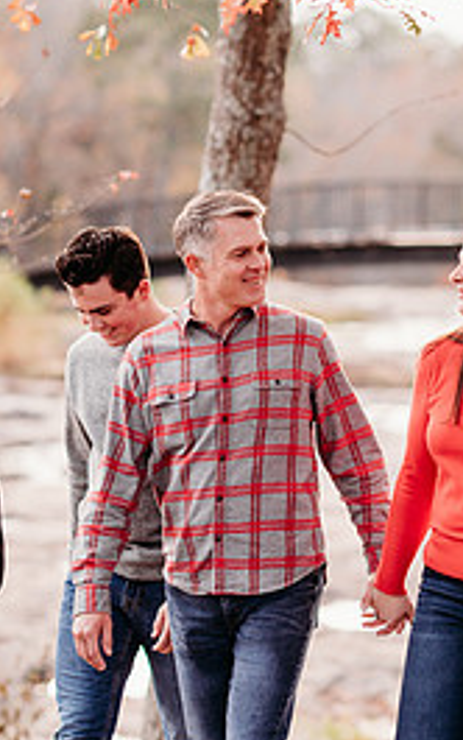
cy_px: 369
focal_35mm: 147
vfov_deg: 14.2
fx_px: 2963
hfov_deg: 8.9
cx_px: 326
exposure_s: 1/400
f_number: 2.2
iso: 320
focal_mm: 85
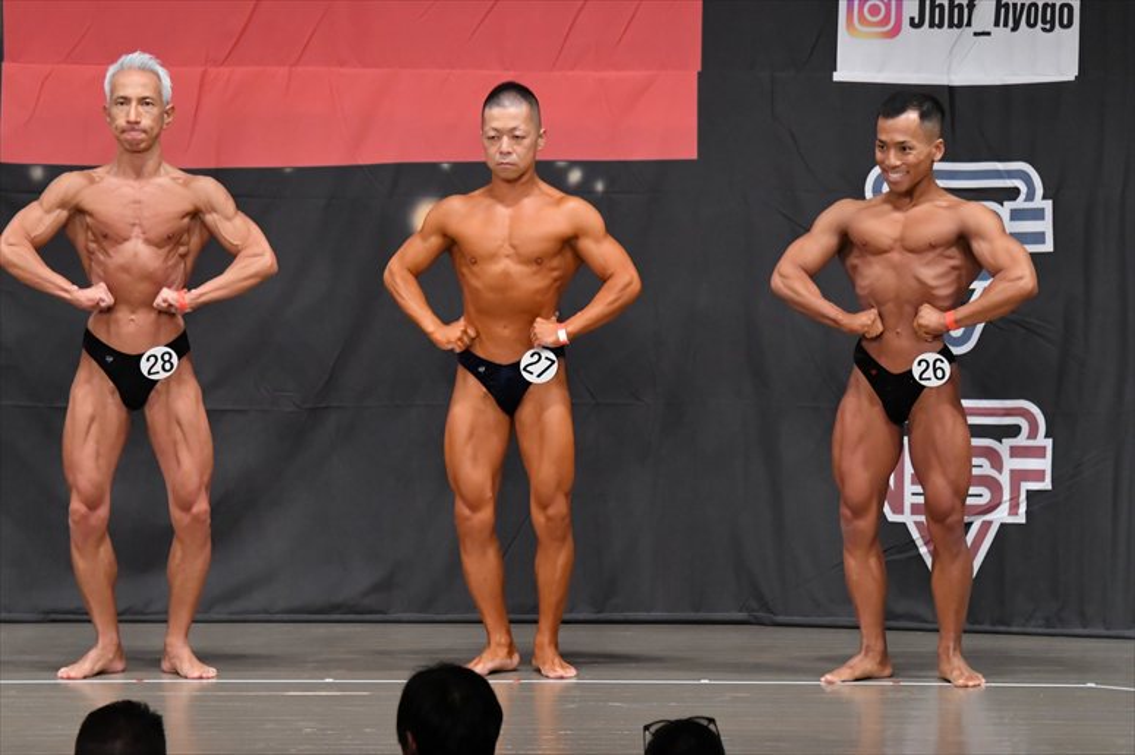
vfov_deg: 6.3
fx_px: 6838
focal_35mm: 217
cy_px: 378
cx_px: 568
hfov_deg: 9.5
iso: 5000
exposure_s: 1/400
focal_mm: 145
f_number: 5.6
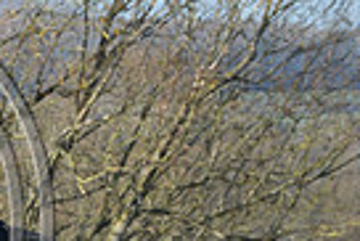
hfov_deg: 2.8
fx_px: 7458
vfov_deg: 1.9
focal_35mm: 745
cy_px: 191
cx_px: -249
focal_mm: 175
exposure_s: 1/1250
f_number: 6.3
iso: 1000
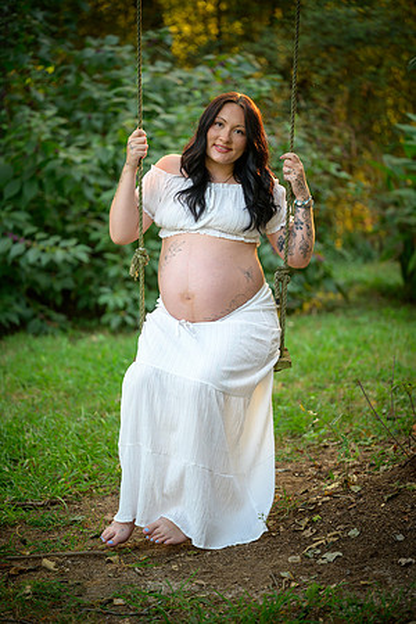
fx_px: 1820
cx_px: 208
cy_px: 312
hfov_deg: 13.0
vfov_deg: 19.5
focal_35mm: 105
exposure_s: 1/125
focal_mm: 105
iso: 720
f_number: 2.8
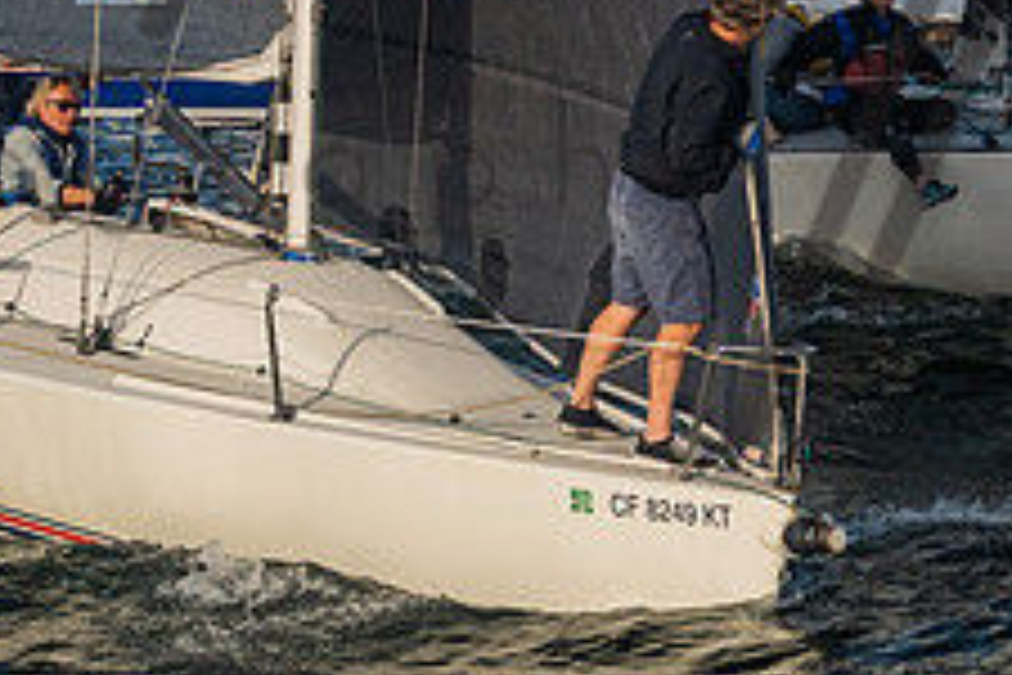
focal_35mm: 152
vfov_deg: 8.9
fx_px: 4273
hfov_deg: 13.5
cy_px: -245
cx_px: 668
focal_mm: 50
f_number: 6.3
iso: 400
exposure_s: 1/1600
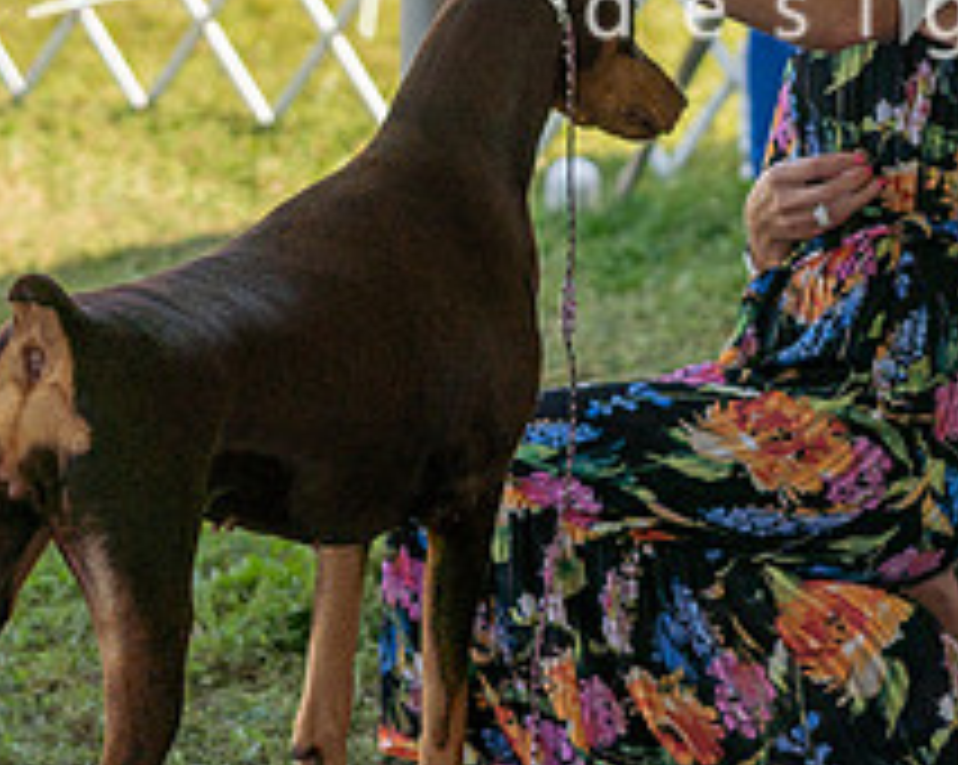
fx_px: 6487
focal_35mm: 229
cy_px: 171
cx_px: 416
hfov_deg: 8.4
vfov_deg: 6.7
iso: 200
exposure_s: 1/3200
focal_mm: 77
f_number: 2.8
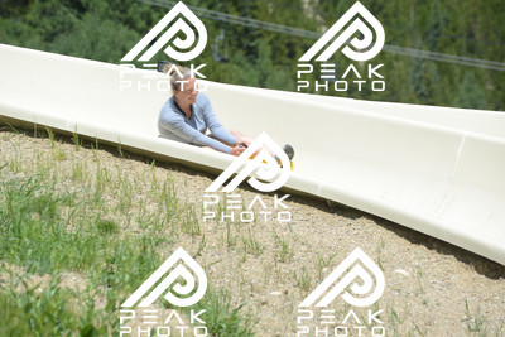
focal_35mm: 195
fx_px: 2736
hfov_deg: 10.5
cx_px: 252
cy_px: 168
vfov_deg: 7.0
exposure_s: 1/640
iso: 200
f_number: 6.3
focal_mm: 195
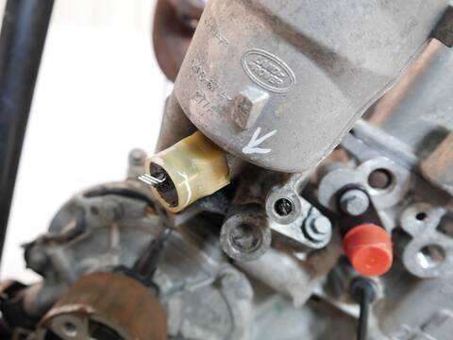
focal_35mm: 28
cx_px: 226
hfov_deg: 63.4
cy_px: 170
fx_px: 366
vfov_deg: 49.7
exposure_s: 1/60
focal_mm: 14
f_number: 3.5
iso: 800
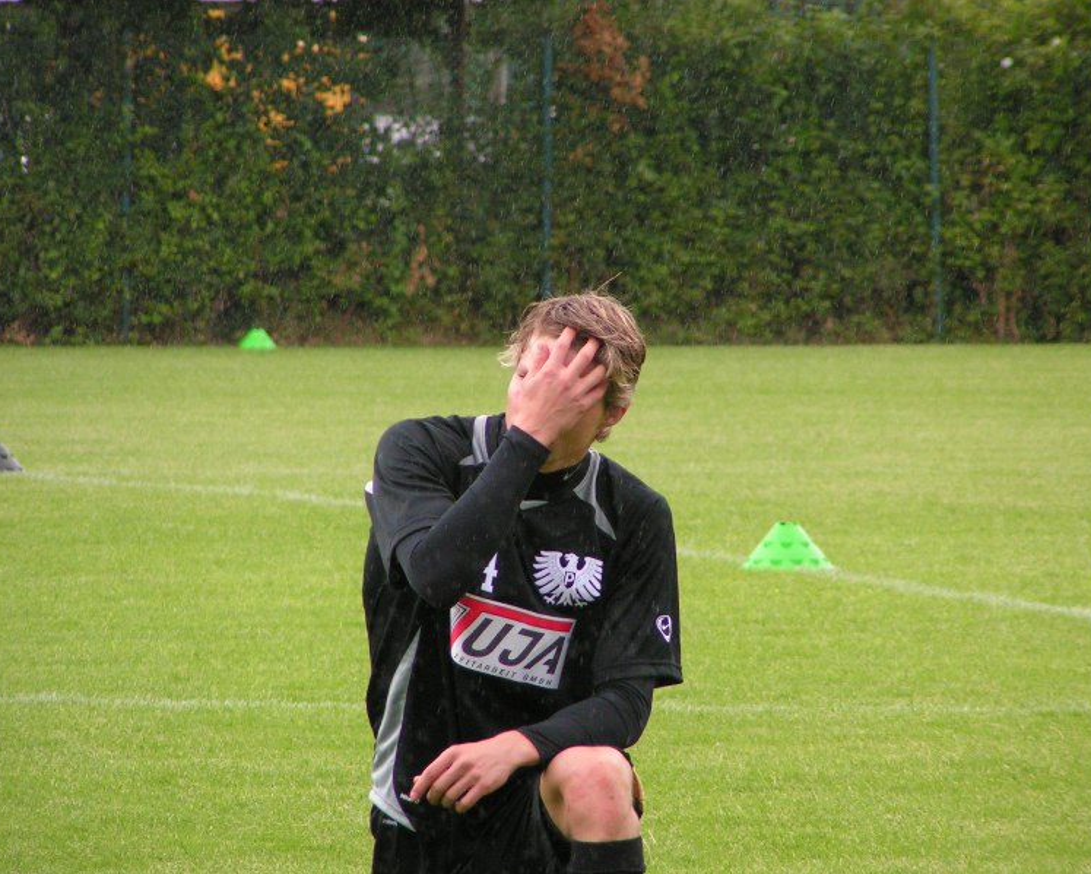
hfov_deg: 4.9
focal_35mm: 397
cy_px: 437
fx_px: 12822
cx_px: 570
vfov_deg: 3.9
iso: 200
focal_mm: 58
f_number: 3.5
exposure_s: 1/400
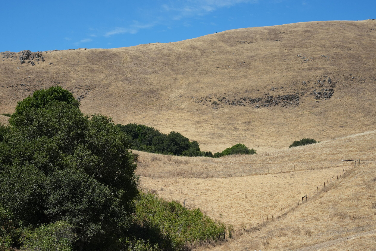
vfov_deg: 15.8
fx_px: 898
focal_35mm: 86
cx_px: 140
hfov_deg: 23.6
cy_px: 195
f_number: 4.5
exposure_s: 1/2500
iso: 320
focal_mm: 50
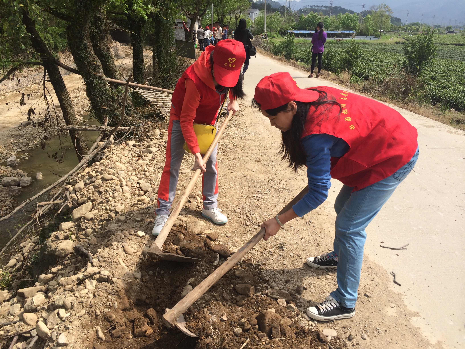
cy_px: 174
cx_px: 232
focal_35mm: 30
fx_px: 403
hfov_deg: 60.0
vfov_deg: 46.8
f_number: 2.2
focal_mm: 4.12
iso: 32
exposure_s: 1/1466
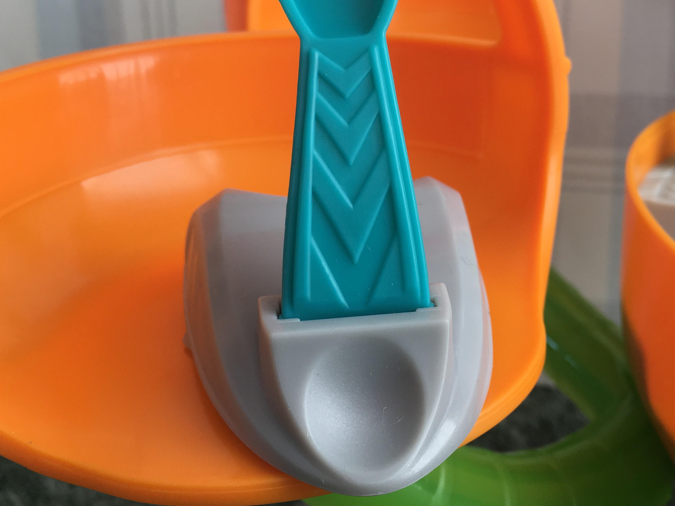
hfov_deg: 42.8
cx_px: 402
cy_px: 162
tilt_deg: -20.4
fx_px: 858
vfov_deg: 32.6
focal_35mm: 44
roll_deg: +0.1
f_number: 2.2
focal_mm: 4.15
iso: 32
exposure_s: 1/100
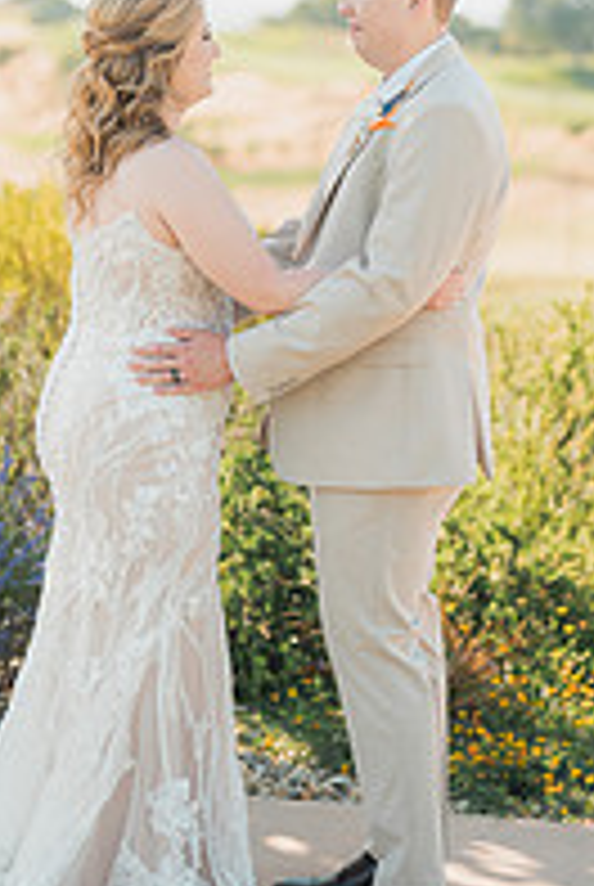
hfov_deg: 12.1
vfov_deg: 17.8
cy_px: 229
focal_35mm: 114
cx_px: 346
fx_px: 2811
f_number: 1.4
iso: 50
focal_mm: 50
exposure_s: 1/1250
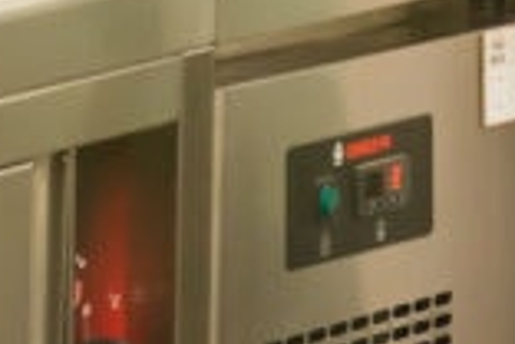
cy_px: -744
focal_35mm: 459
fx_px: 6566
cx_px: 320
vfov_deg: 2.9
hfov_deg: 4.5
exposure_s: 1/160
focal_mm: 70
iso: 1000
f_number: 3.5
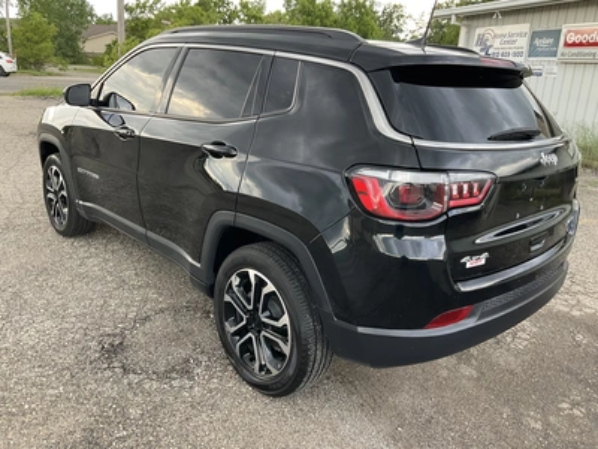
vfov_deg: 48.2
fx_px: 501
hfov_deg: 61.7
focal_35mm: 29
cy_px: 224
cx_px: 299
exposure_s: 1/122
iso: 64
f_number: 1.8
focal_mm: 3
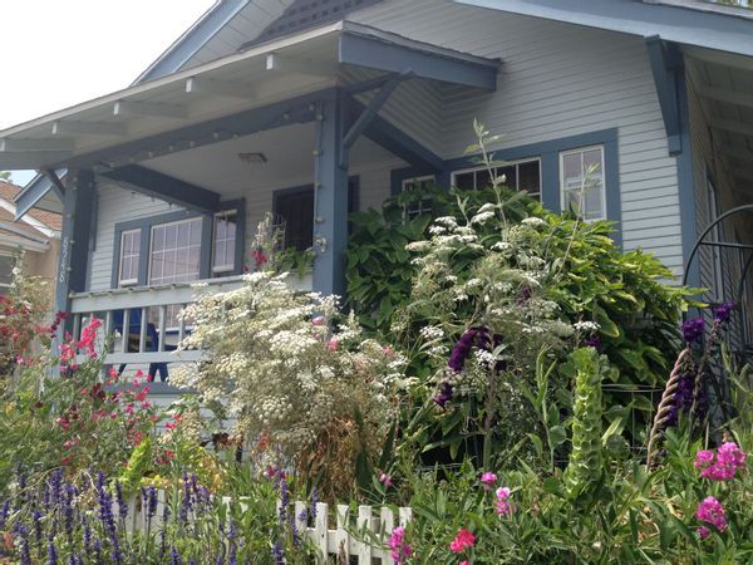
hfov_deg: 52.6
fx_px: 761
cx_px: 376
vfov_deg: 40.7
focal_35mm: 35
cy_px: 282
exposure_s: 1/1151
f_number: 2.4
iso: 64
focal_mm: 4.28
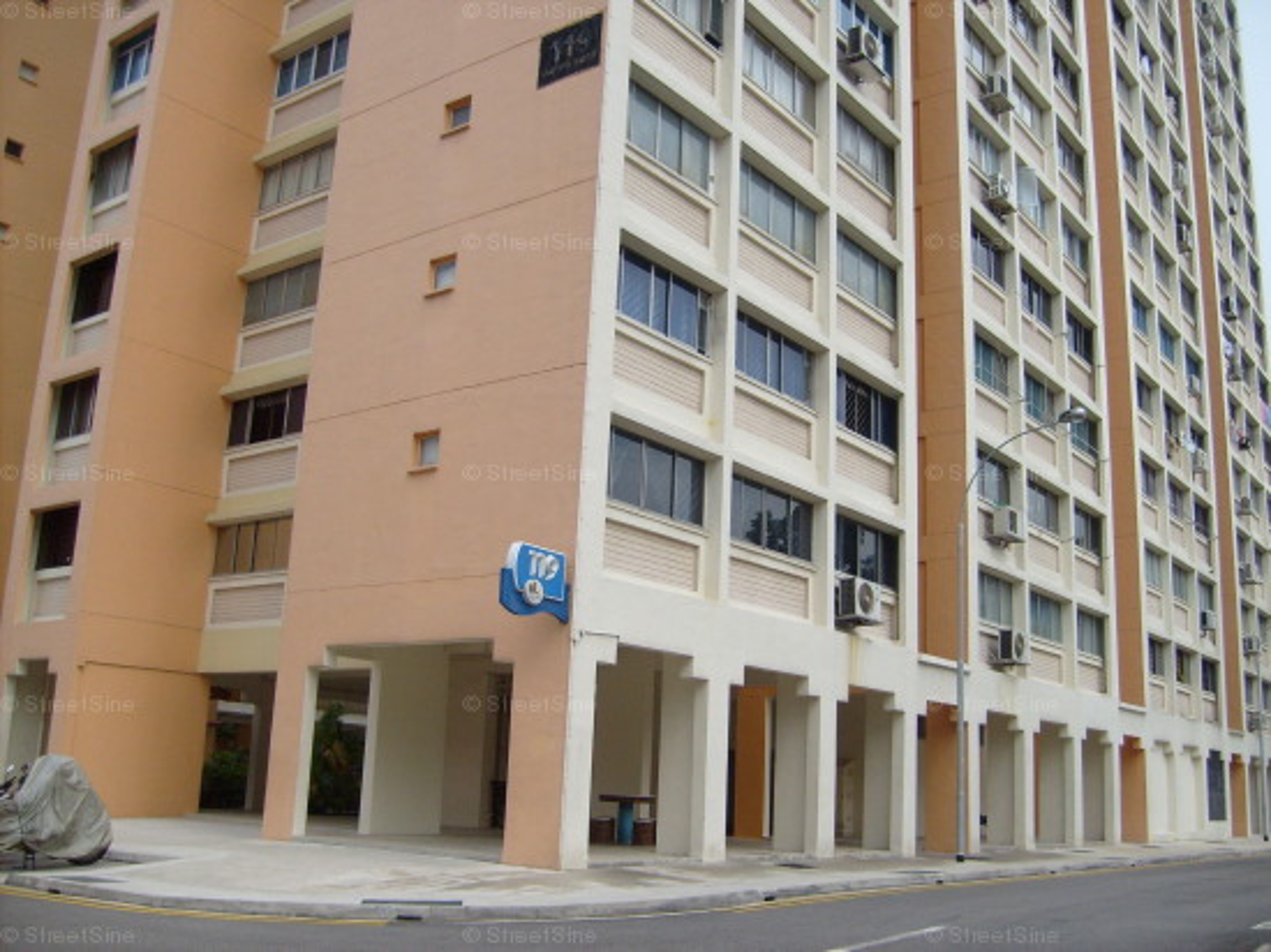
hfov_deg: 52.6
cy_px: 476
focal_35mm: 35
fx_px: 1285
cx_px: 636
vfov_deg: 40.7
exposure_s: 1/350
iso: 80
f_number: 7.1
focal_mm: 5.8
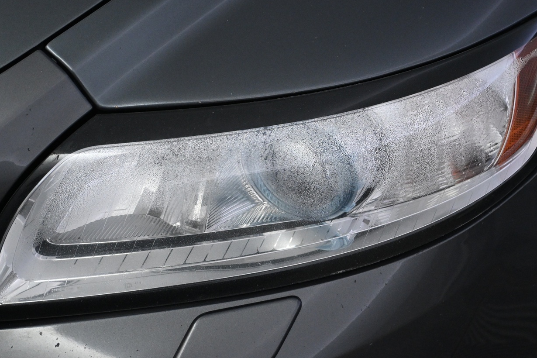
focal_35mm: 79
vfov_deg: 17.3
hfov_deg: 25.6
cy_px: 136
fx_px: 1178
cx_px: 312
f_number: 5.6
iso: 2000
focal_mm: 40
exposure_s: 1/125
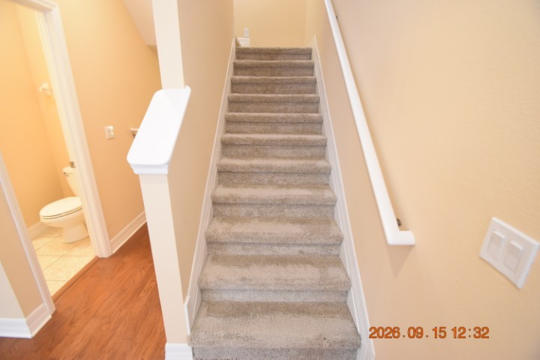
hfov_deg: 100.4
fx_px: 225
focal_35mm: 15
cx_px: 270
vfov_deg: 77.3
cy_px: 180
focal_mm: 10
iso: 1800
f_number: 3.5
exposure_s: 1/60
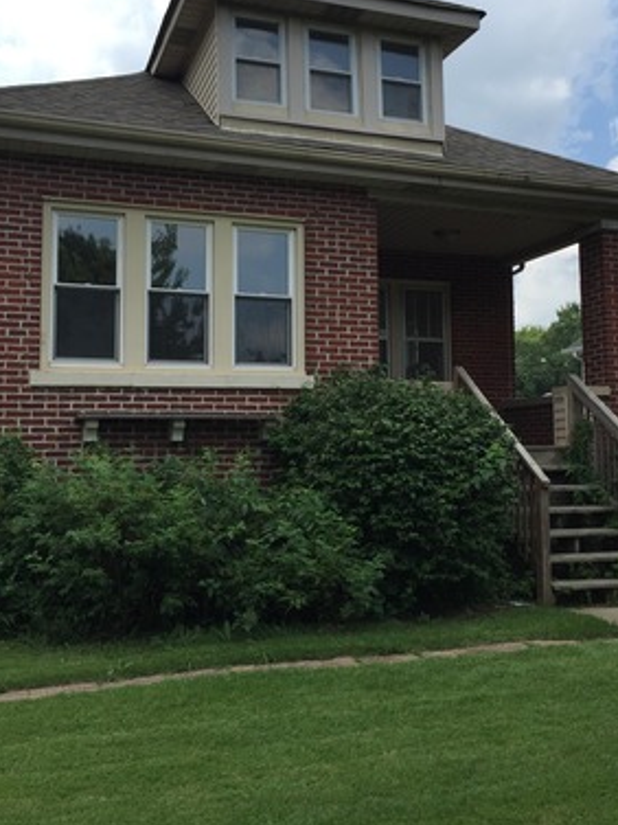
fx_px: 881
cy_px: 386
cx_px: 311
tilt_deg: +5.7
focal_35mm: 37
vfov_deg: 50.1
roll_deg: -0.1
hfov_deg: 38.7
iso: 32
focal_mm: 4.15
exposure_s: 1/1236
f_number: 2.2
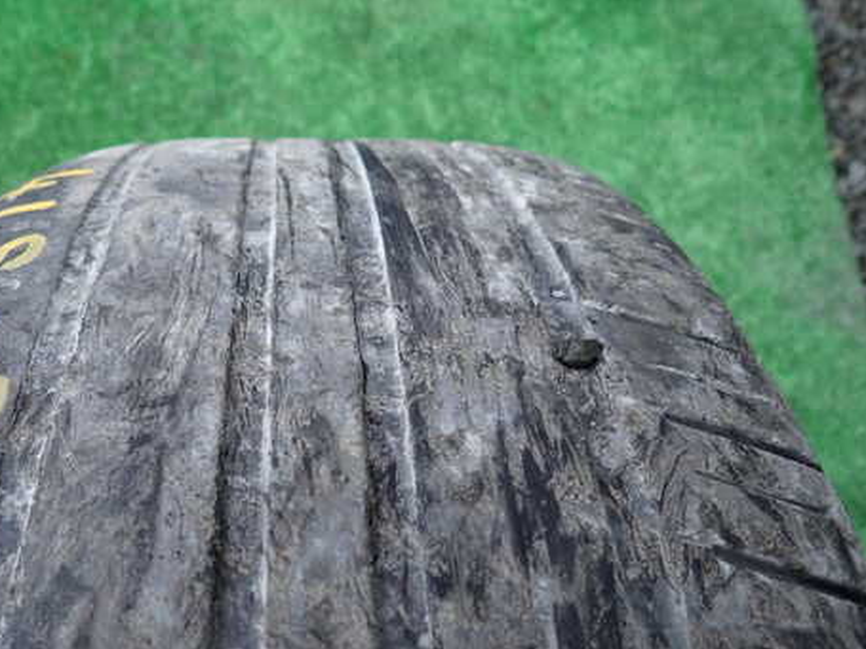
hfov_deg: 54.4
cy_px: 365
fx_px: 825
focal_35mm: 33
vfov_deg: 42.8
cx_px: 299
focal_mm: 4.5
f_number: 2
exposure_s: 1/80
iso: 200
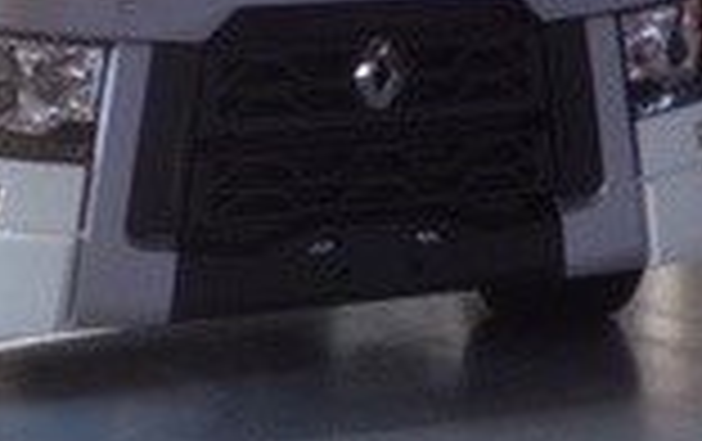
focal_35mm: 152
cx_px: 999
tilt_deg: +2.2
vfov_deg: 8.3
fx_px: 2912
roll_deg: -0.3
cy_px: -405
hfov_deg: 13.1
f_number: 2.4
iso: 80
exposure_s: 1/120
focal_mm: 4.28
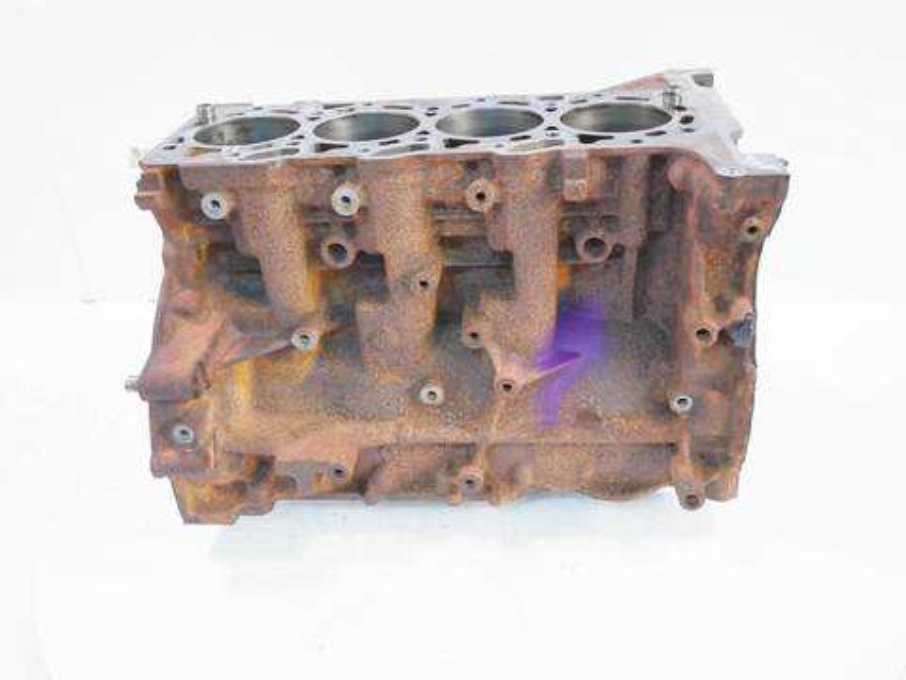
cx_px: 453
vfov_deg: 41.8
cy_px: 340
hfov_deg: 54.0
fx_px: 890
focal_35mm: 34
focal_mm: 17
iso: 800
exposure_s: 1/60
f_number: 4
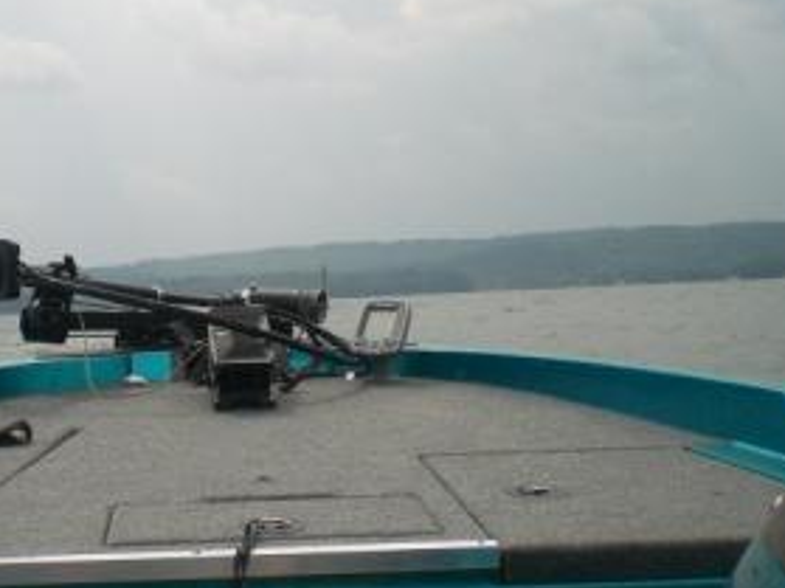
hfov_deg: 31.1
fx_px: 1383
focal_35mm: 61
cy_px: 357
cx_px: 197
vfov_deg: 24.0
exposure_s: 1/500
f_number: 4.4
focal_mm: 6.3
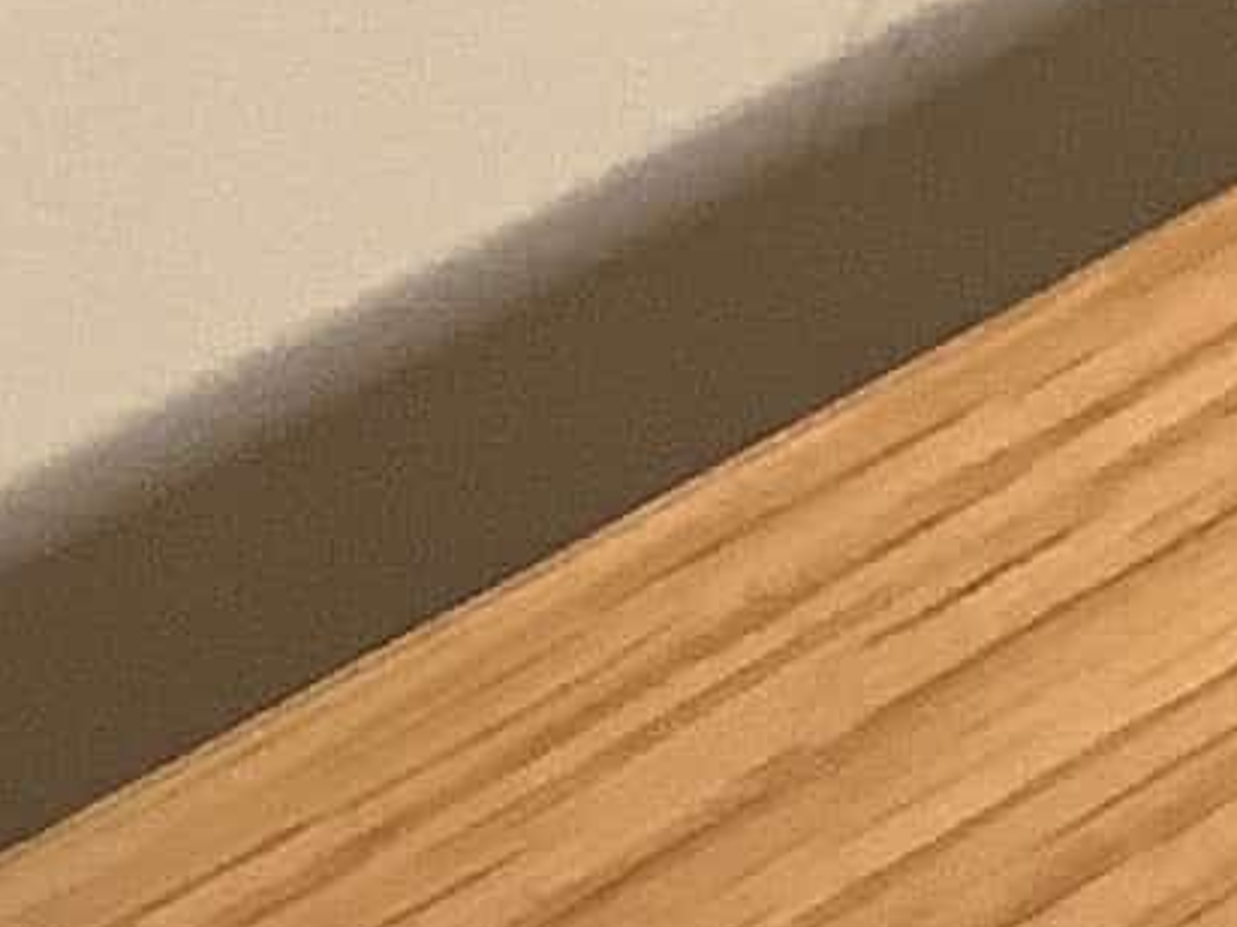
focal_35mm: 246
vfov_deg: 5.6
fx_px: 8788
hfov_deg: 7.8
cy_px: 2778
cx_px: 2188
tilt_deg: -56.9
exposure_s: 1/60
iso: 200
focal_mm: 3.3
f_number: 2.4
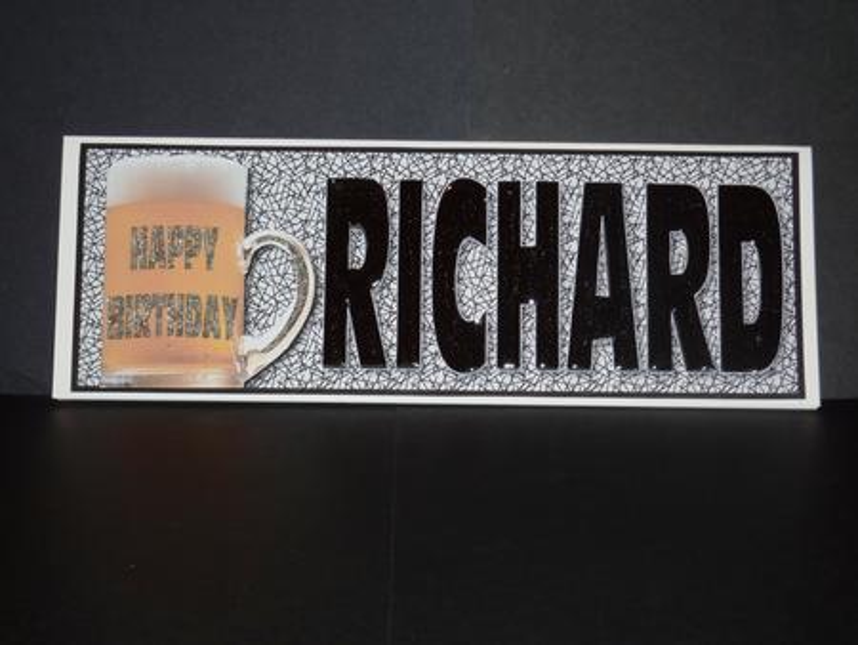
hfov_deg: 29.0
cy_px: 322
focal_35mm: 67
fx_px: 1662
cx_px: 429
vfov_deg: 22.0
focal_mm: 11
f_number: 4.1
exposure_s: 1/30
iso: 100
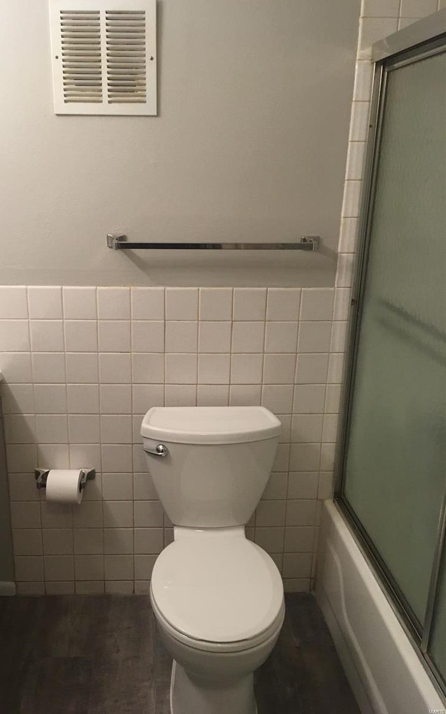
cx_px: 177
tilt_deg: -18.6
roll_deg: -0.2
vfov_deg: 61.2
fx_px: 603
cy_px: 356
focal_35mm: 31
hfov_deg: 40.4
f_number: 2.2
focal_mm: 4.15
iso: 100
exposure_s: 1/30
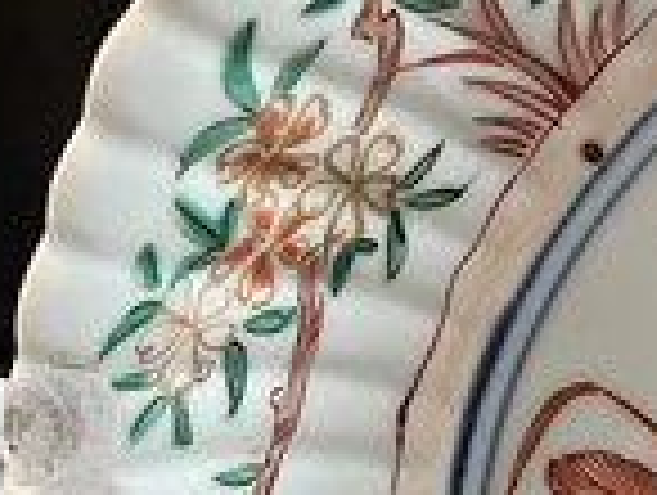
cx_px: 328
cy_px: 310
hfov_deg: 27.4
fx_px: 1350
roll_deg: -1.2
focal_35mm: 71
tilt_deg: -20.6
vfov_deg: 20.7
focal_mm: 5.1
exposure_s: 1/33
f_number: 1.6
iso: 500
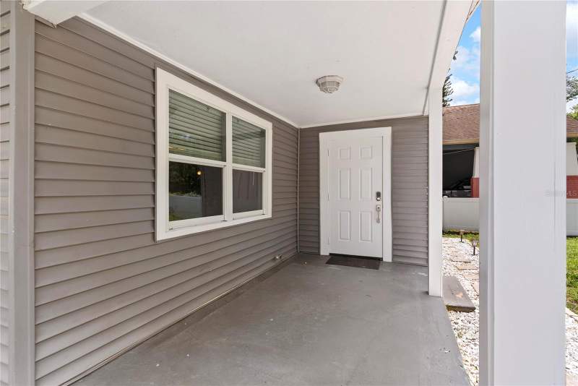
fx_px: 273
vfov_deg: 70.5
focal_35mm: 17
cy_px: 193
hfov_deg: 93.3
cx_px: 289
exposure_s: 1/100
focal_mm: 17
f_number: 8
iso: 100
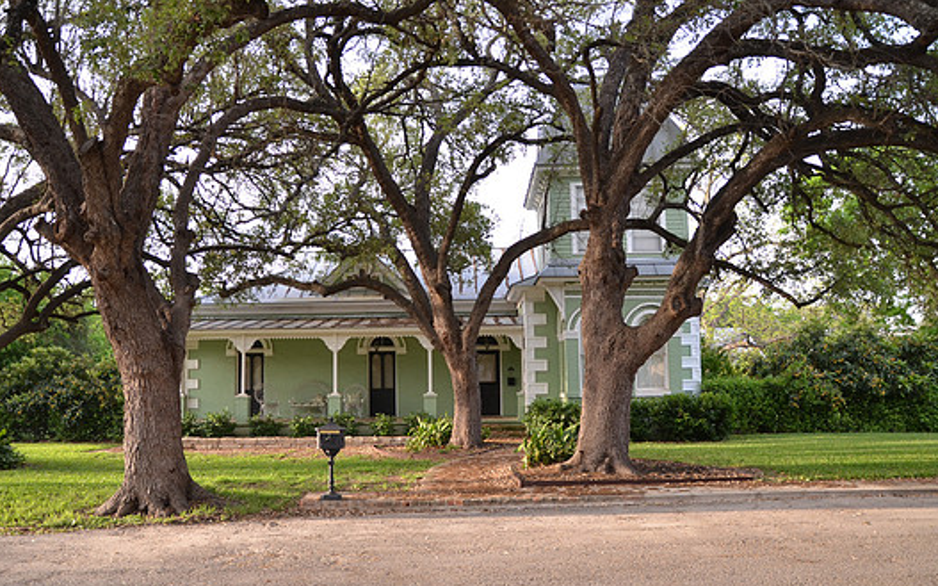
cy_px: 297
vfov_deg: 43.7
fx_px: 730
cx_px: 434
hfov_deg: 65.4
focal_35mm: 29
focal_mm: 17
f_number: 4
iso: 400
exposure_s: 1/60
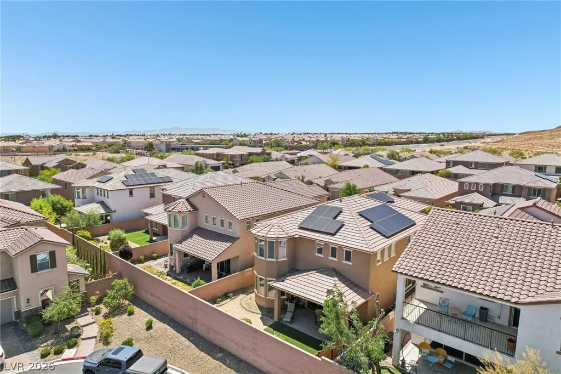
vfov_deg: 57.2
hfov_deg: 78.6
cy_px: 187
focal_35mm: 22
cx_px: 280
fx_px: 343
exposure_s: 1/1600
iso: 120
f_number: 2.8
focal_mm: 8.4
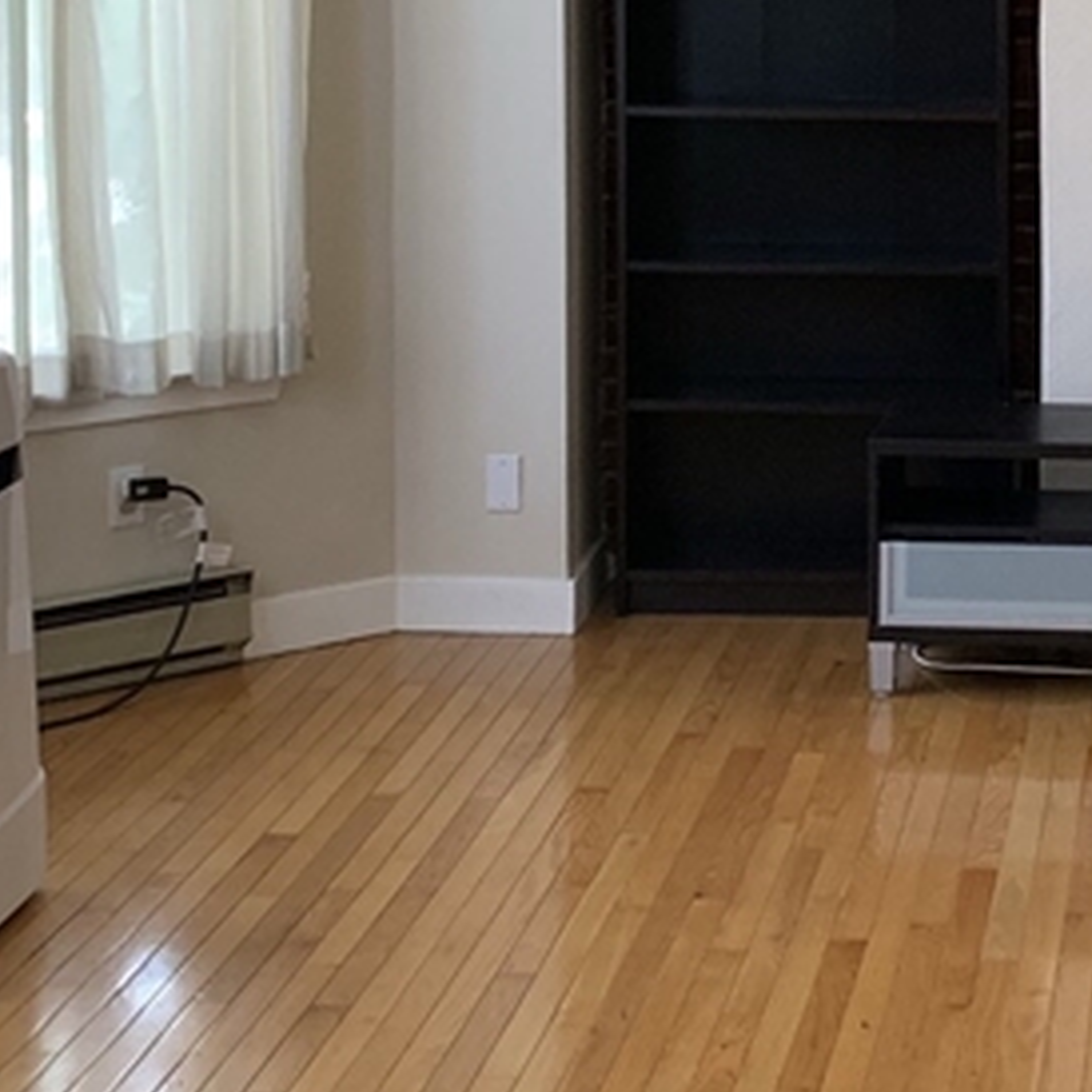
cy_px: 52
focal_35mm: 86
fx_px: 3069
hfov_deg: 19.6
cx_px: 1088
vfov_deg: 19.7
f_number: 1.8
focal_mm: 4.25
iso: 200
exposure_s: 1/60
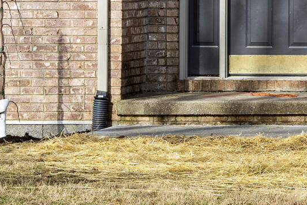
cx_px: 484
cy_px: 3
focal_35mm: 418
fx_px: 3565
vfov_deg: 3.3
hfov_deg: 4.9
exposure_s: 1/50
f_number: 9
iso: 100
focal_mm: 50
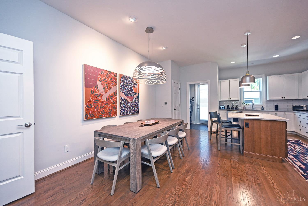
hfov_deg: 104.3
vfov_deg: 81.2
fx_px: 120
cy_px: 103
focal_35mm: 14
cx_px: 154
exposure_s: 1/60
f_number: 4
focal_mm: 14
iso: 400
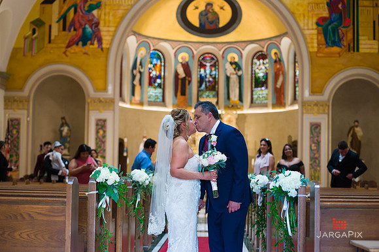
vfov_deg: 19.4
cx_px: 190
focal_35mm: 70
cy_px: 126
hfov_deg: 28.9
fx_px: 736
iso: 1000
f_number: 3.2
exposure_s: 1/125
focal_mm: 70
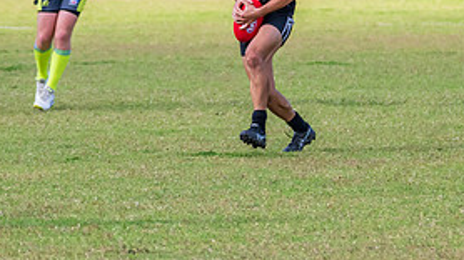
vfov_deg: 1.8
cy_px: -5
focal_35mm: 683
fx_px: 8398
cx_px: 315
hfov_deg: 3.2
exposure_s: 1/1600
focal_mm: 220
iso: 800
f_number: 5.6
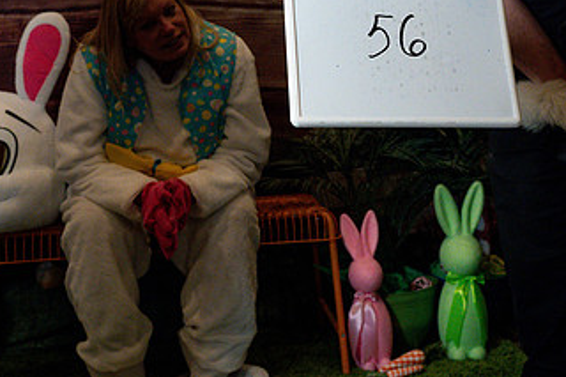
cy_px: 66
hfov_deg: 29.0
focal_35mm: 69
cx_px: 387
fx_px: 1084
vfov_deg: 19.5
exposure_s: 1/500
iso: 8000
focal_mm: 38
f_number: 4.5
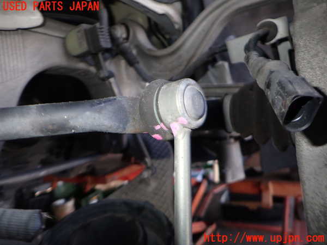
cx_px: 164
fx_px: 236
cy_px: 122
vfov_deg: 54.9
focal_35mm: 25
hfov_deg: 69.4
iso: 200
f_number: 5.6
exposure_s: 1/30
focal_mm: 4.5
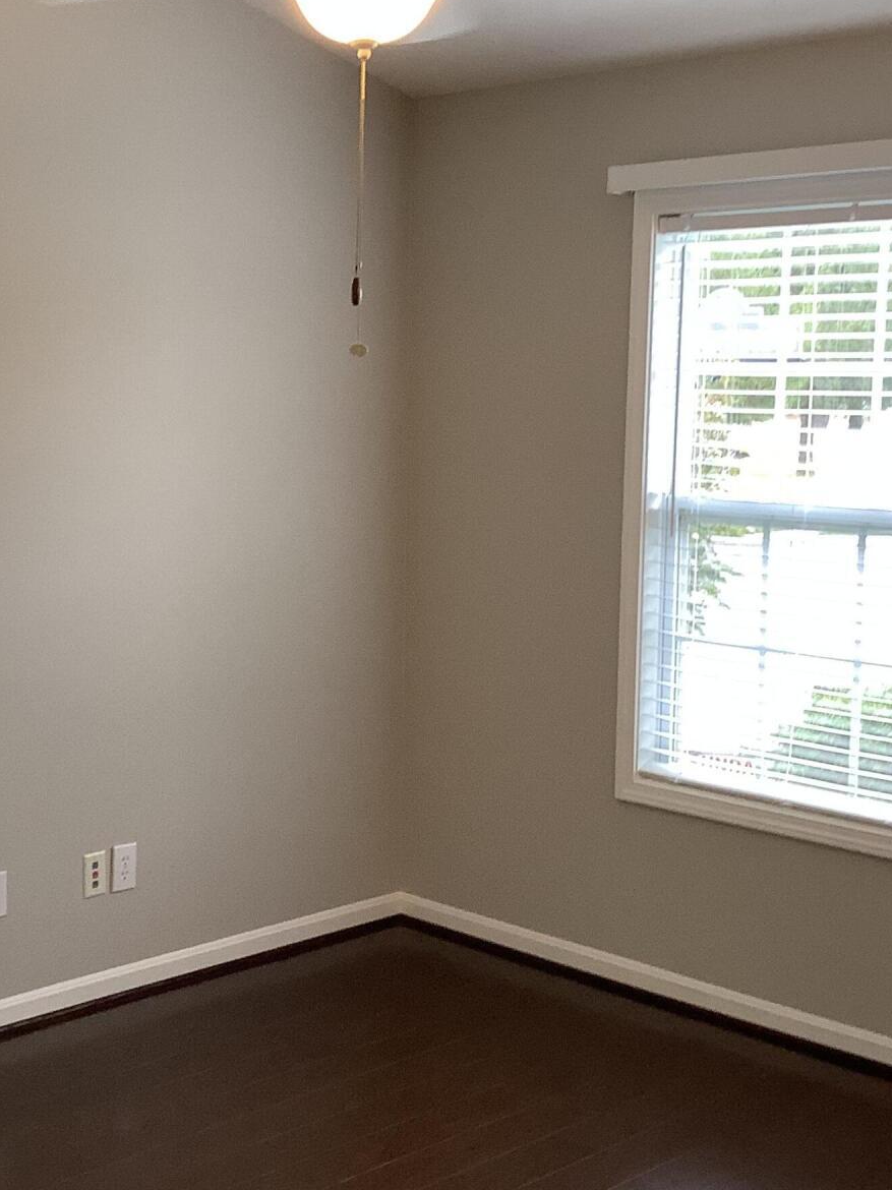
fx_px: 1822
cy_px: 580
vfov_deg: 36.2
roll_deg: -0.6
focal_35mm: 53
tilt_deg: -3.7
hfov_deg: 27.3
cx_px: 290
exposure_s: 1/60
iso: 80
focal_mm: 3.3
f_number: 2.4
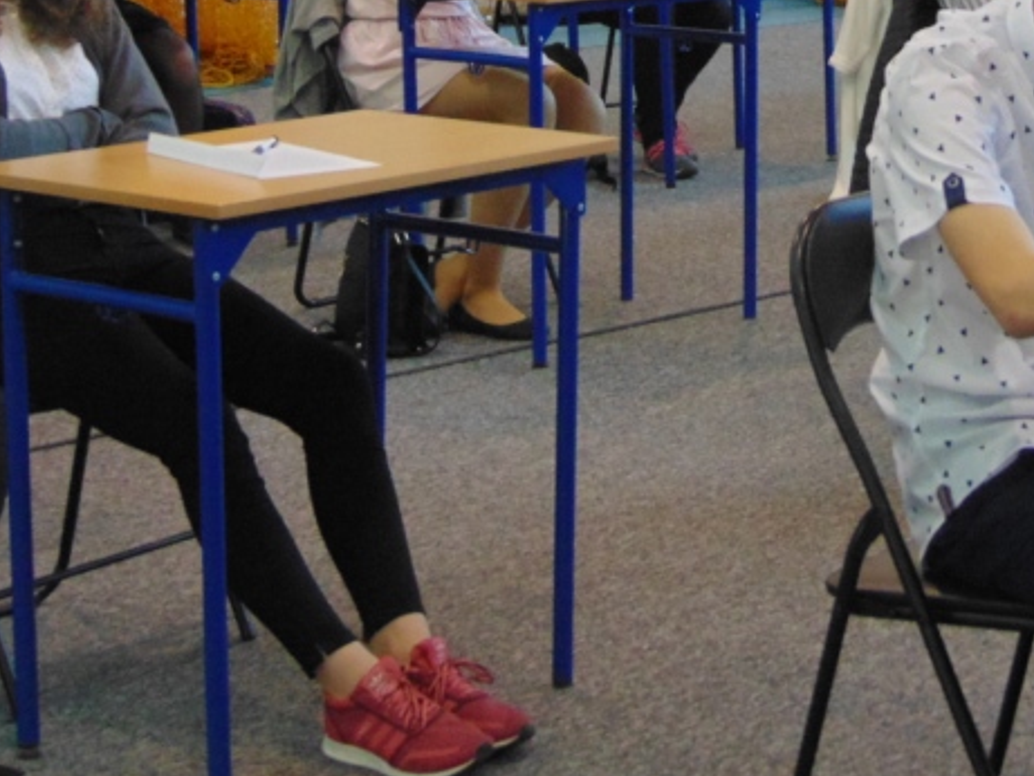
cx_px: 982
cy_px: -25
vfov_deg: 13.1
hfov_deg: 17.4
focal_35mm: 111
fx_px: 3316
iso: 320
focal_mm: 9
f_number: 3.5
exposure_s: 1/40
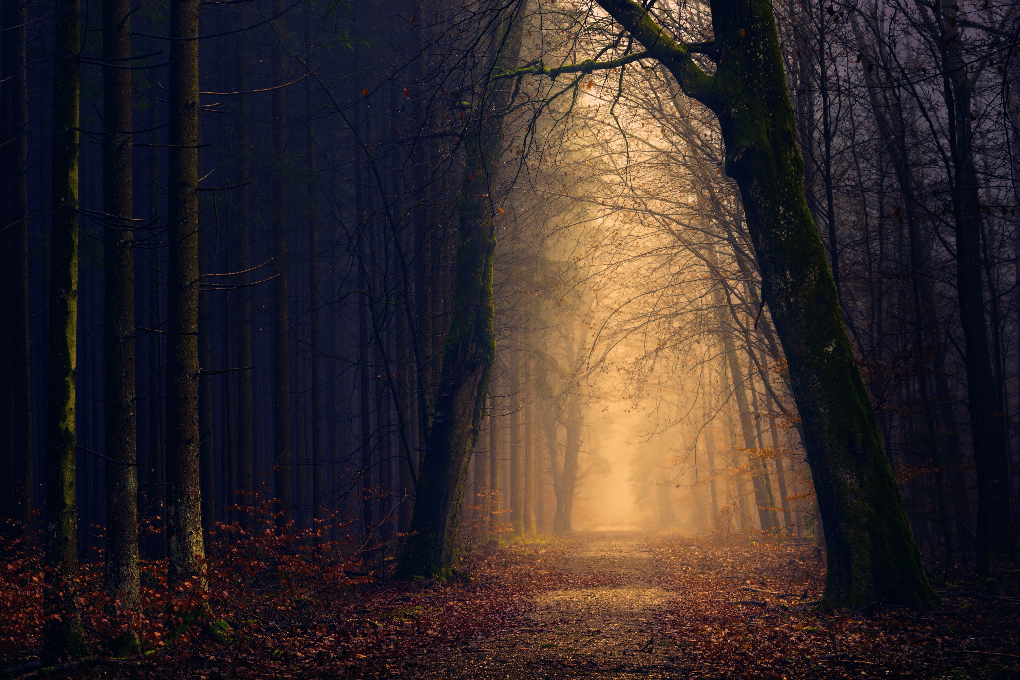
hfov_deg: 19.6
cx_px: 510
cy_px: 340
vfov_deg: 13.2
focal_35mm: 104
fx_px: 2946
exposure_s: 1/1.43
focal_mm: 104
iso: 100
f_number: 13
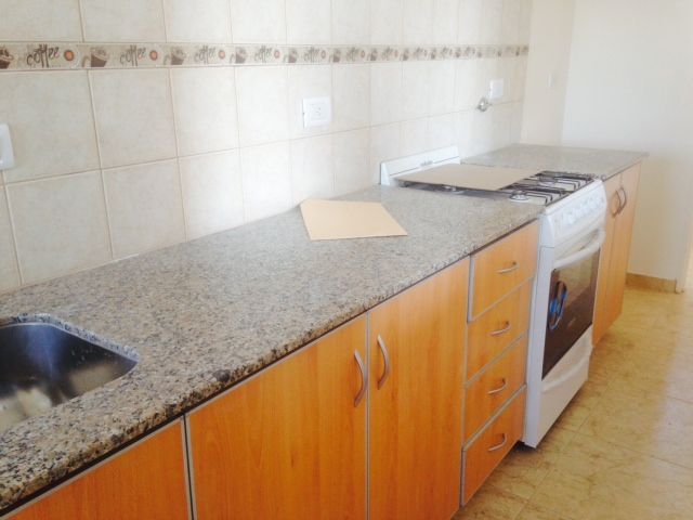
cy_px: 260
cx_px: 346
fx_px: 661
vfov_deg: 42.9
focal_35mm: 33
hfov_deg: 55.4
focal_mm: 4.12
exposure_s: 1/24
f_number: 2.4
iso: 50
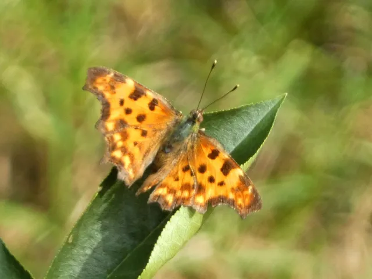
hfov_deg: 1.7
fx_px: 12563
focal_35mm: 1169
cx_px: 186
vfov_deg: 1.3
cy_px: 140
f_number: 5.8
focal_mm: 209.4
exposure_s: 1/125
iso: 400
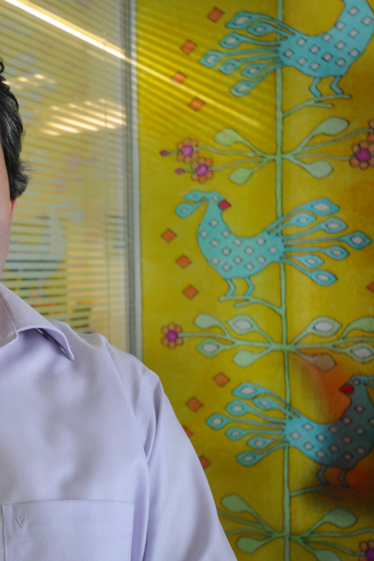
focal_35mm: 55
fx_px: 857
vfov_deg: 36.2
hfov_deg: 23.5
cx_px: -10
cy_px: 284
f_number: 4.5
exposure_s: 1/30
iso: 200
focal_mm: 24
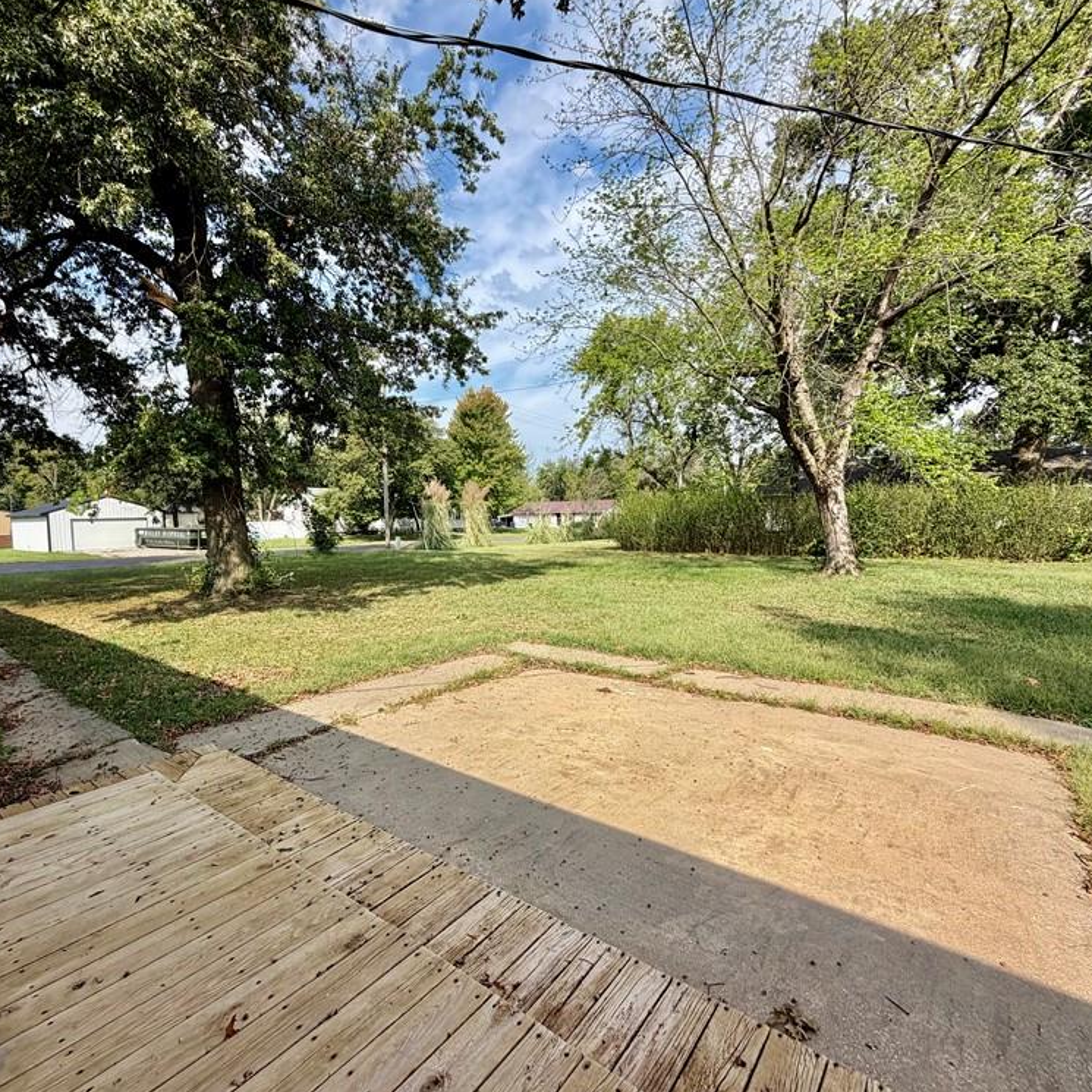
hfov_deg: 83.6
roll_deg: +1.3
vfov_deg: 84.0
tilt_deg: -4.9
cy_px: 557
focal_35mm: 17
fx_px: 607
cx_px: 479
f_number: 2.2
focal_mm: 2.22
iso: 32
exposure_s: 1/770
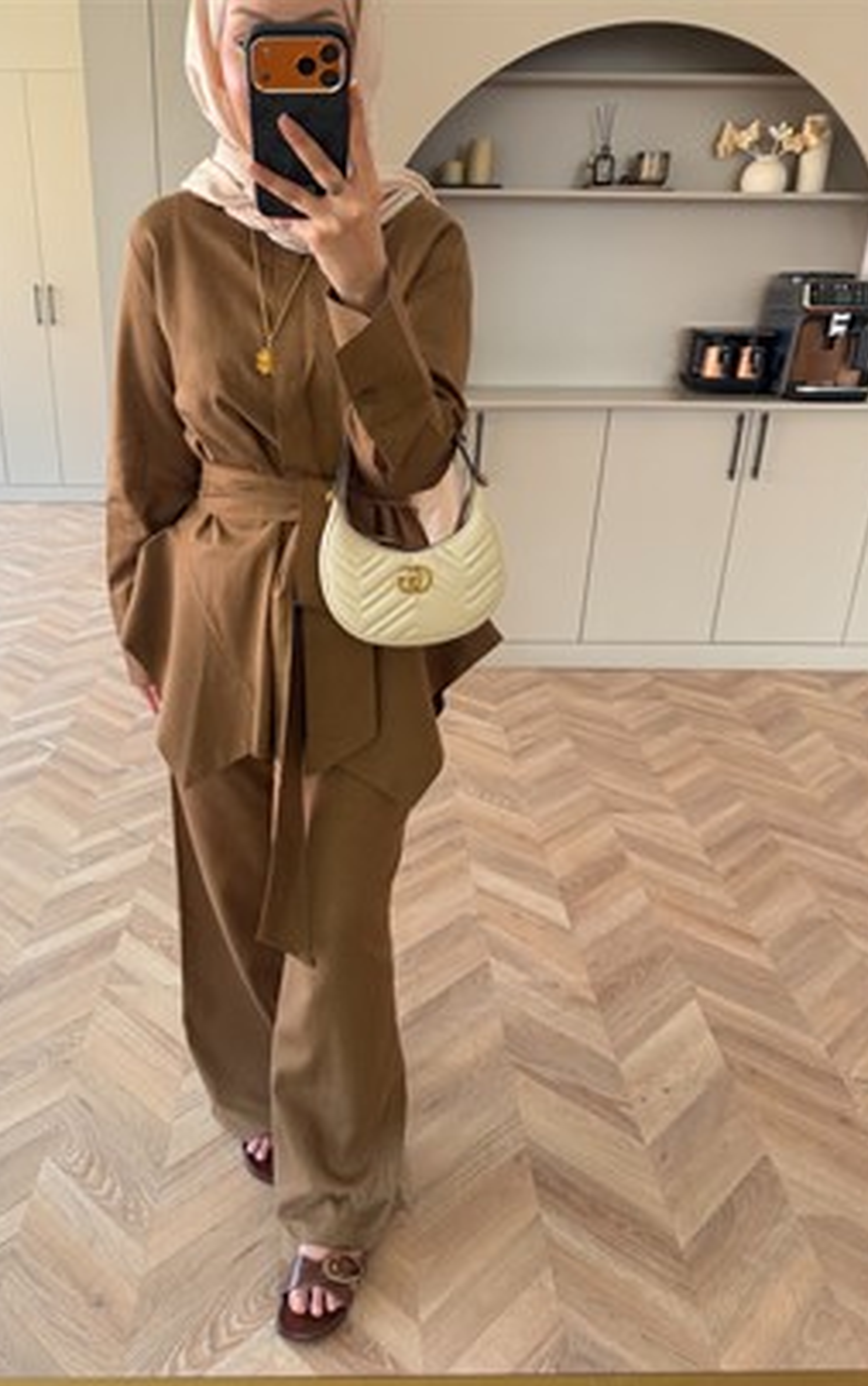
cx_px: 350
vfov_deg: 70.4
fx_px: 983
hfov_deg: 47.4
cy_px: 705
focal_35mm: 26
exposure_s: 1/121
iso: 160
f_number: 1.78
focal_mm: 6.76
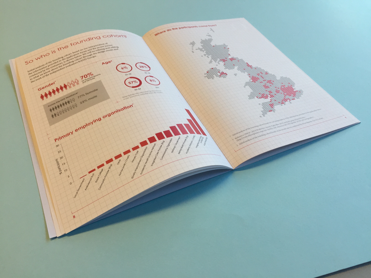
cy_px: 139
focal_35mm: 29
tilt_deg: -48.9
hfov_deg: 61.7
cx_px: 186
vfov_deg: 48.2
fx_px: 311
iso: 50
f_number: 2.2
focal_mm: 4.15
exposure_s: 1/100
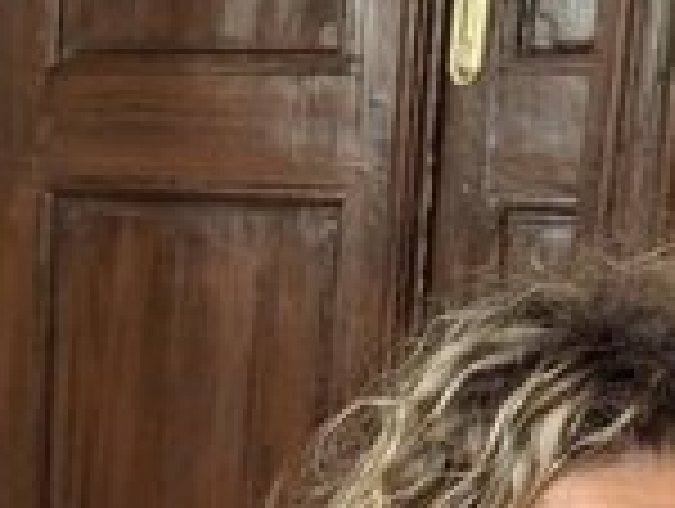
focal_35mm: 157
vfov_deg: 8.6
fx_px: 3066
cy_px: 1236
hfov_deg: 11.9
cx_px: -364
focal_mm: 5.54
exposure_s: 1/50
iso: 250
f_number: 1.8
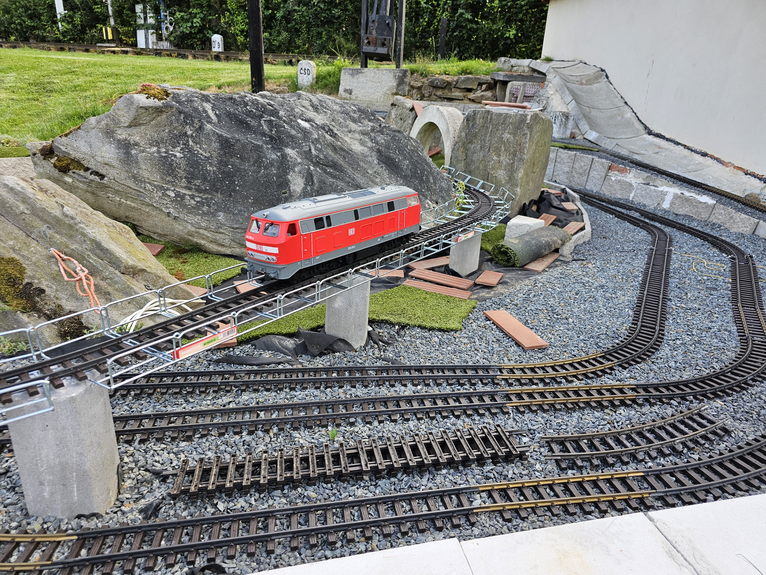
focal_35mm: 23
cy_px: 288
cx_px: 383
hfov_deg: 73.9
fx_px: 509
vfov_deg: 58.9
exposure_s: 1/129
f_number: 1.7
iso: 25
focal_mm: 6.3
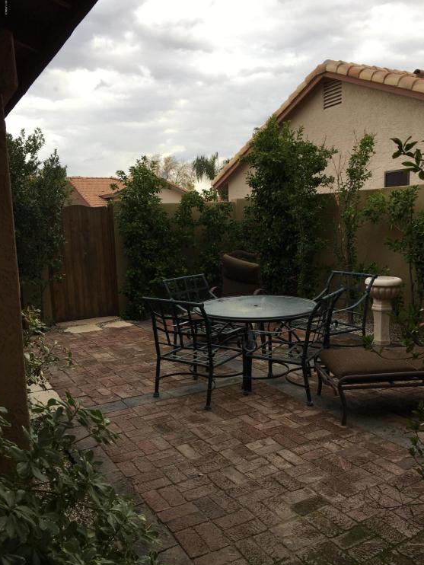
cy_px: 292
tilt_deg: -7.7
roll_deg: +2.7
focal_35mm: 30
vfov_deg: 59.9
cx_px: 212
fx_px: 490
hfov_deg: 46.8
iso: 25
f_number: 2.2
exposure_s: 1/182
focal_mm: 4.15
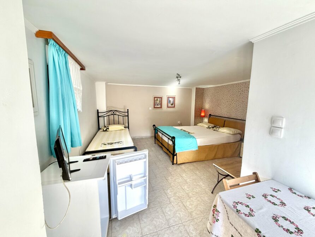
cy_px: 118
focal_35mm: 14
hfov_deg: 102.1
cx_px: 158
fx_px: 127
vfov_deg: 85.7
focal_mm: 2.22
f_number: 2.2
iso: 80
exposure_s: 1/121
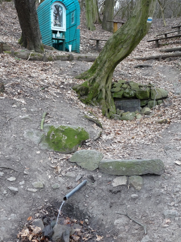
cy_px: 121
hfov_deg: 34.3
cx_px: 90
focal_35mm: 42
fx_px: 293
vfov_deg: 44.8
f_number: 3
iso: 200
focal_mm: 7.4
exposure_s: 1/30
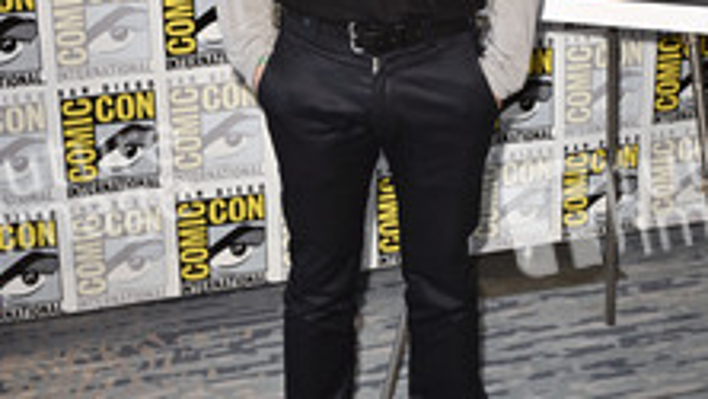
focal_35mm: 66
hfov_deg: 31.9
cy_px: 41
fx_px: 1239
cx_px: 376
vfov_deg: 18.0
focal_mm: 35
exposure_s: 1/250
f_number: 5
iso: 1250
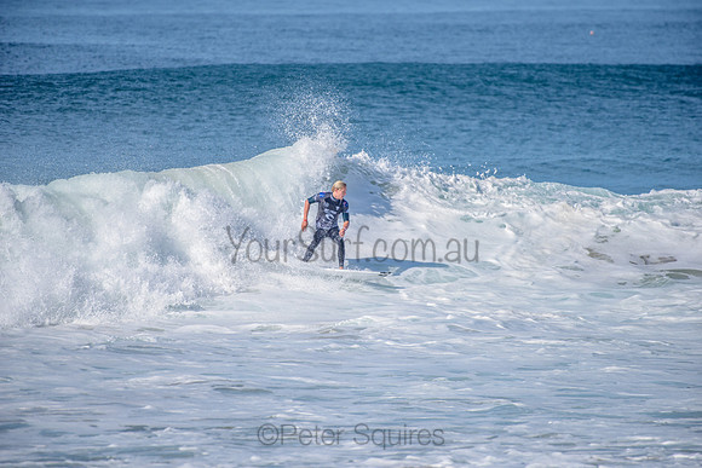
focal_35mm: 500
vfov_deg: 2.8
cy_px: 234
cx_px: 351
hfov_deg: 4.1
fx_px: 9752
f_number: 5.6
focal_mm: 500
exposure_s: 1/2500
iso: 180
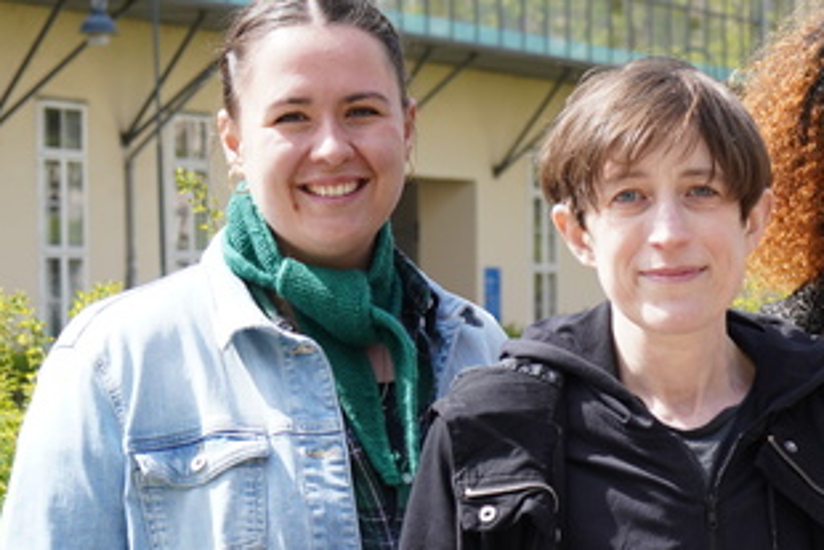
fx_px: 3618
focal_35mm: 158
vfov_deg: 8.7
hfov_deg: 12.6
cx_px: 1058
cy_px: 525
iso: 160
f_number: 5.6
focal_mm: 49
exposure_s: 1/320
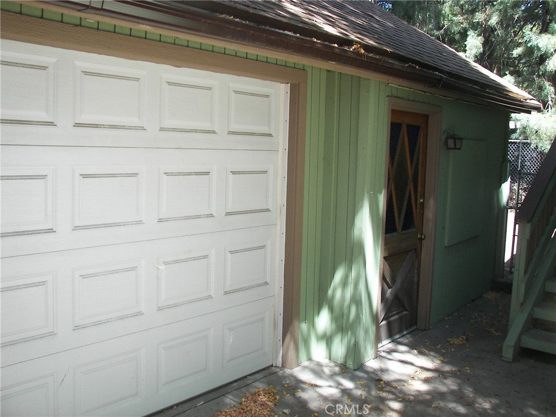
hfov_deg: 51.4
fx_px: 578
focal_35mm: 36
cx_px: 278
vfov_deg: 39.7
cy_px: 208
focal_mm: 6
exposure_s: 1/80
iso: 50
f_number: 2.8
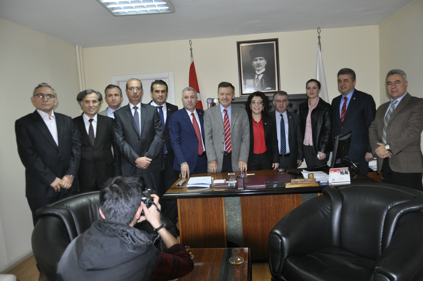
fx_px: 317
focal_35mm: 27
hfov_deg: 67.4
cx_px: 212
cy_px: 140
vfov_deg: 47.8
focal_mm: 18
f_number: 3.5
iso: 800
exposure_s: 1/60
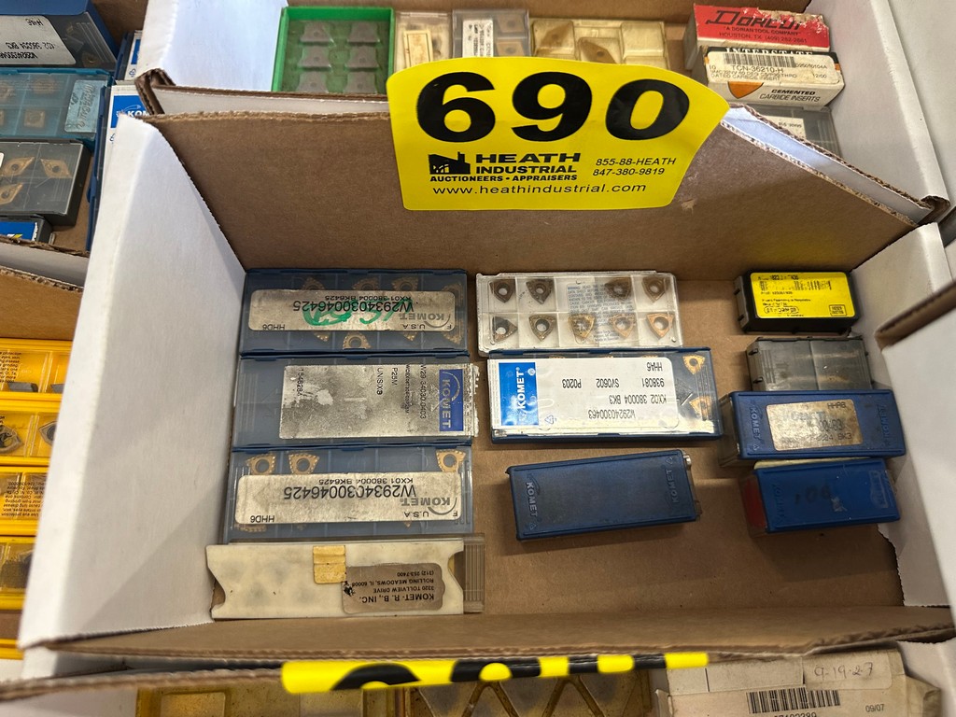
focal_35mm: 24
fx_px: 663
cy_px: 358
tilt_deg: -69.3
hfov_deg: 71.6
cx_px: 478
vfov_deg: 56.8
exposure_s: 1/70
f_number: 1.78
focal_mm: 6.86
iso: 250
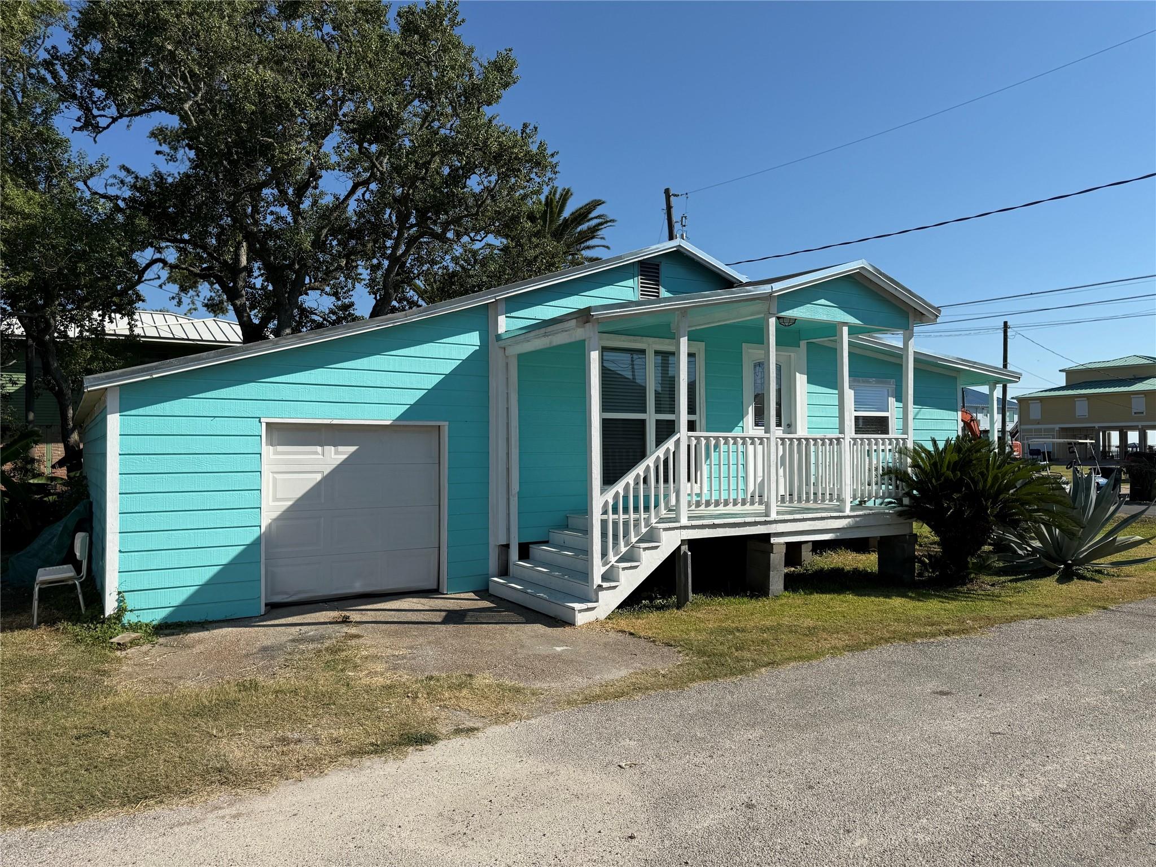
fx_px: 801
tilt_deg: +2.7
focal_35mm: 24
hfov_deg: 71.6
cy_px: 434
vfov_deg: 56.8
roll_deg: +1.0
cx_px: 578
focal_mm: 6.76
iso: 80
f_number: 1.78
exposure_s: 1/6711
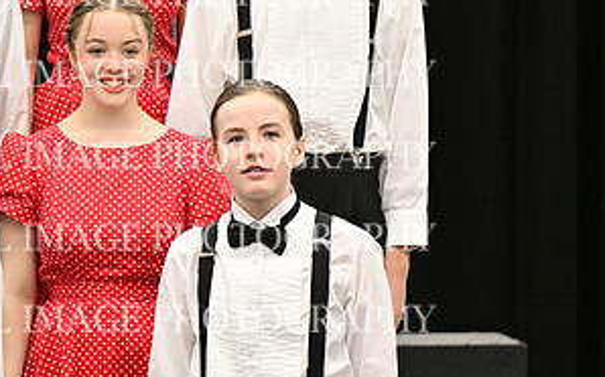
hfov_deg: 5.3
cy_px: 115
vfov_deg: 3.3
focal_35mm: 397
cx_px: 142
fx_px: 6543
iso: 6400
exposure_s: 1/800
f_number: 2.8
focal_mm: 200
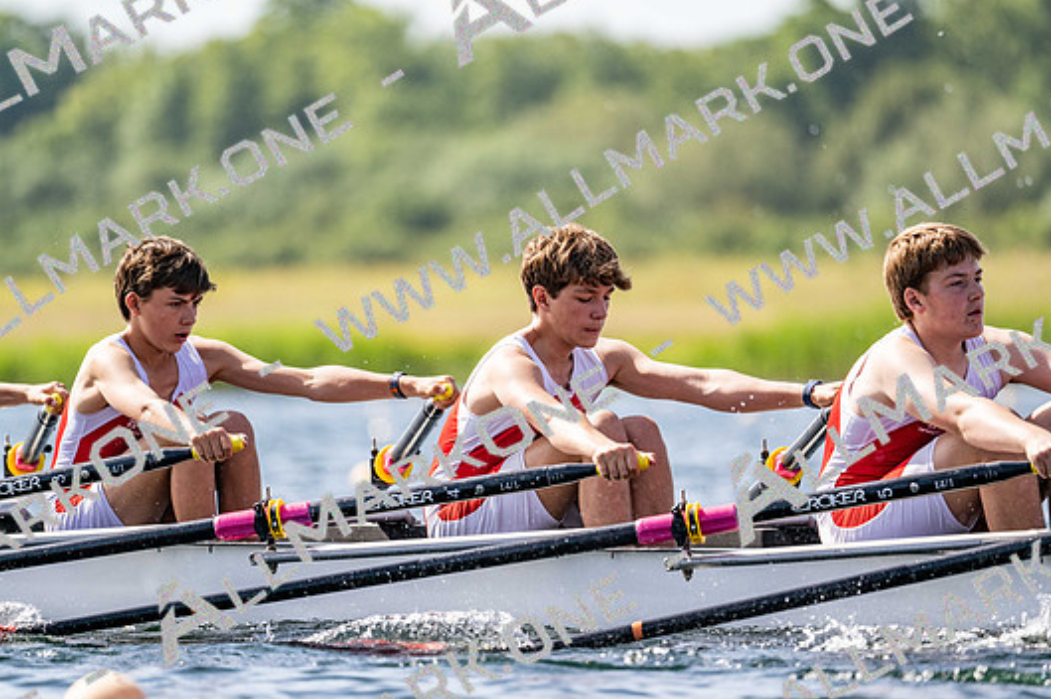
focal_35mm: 439
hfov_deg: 4.7
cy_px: 358
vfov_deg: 3.1
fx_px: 12808
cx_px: 560
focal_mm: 400
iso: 320
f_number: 4.5
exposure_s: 1/2500
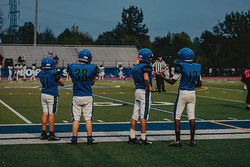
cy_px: 84
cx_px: 125
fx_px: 675
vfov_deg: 14.1
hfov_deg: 21.0
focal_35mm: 97
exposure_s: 1/1250
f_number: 2.8
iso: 2000
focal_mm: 92
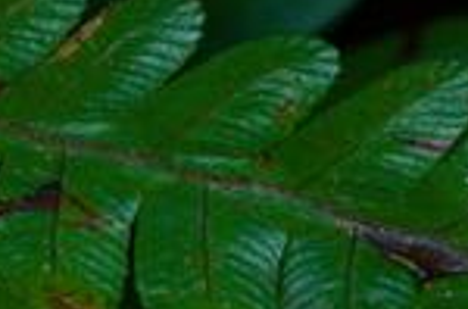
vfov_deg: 2.3
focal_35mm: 602
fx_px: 7801
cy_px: -186
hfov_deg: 3.4
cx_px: -78
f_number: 16
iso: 200
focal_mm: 100
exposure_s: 1/160
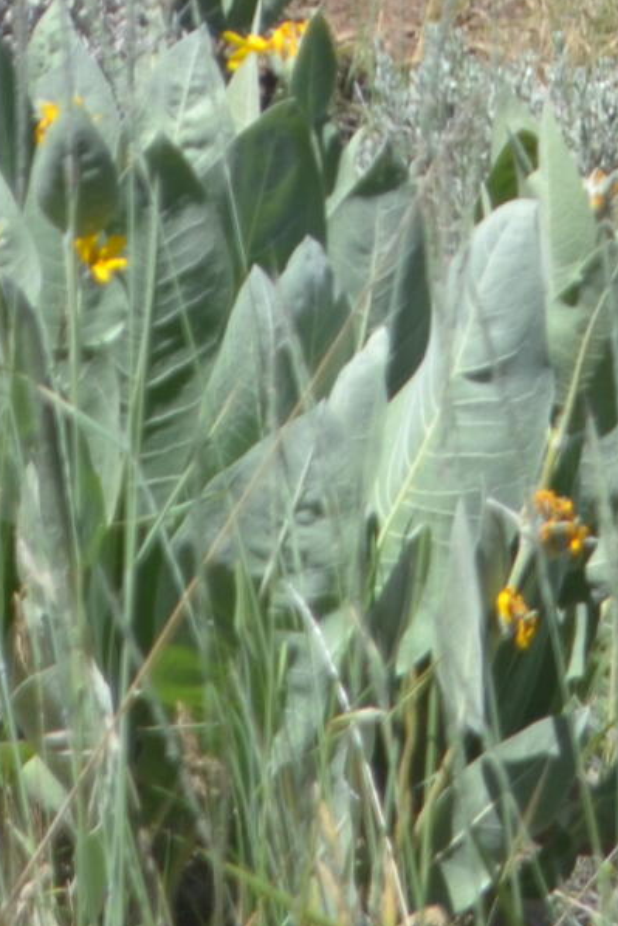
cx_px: 765
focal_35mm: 391
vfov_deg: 5.2
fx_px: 10062
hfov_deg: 3.5
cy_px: -613
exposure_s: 1/320
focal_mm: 52
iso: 100
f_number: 5.6
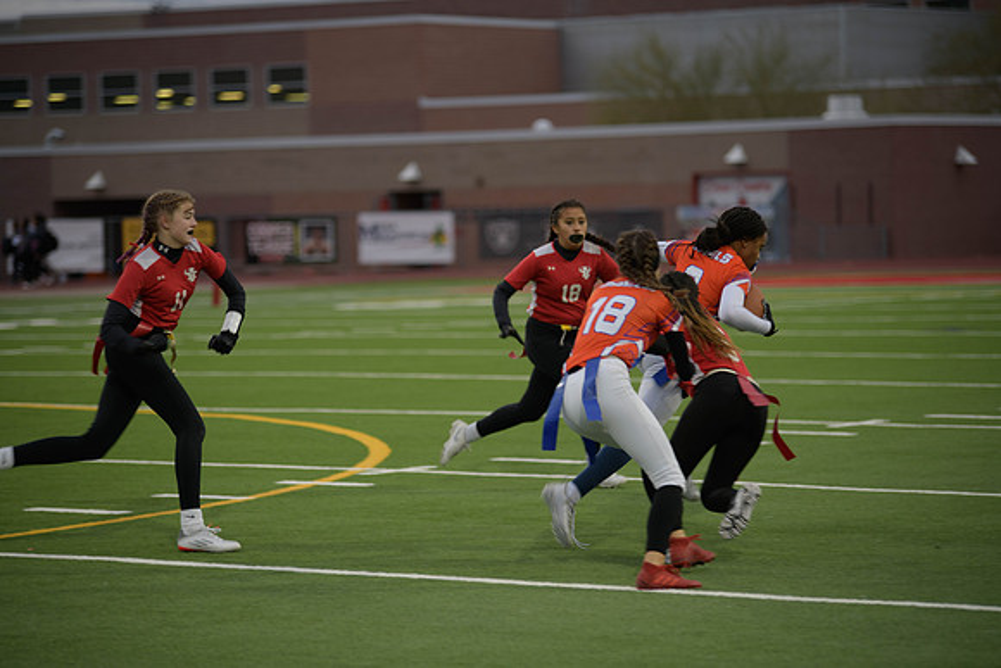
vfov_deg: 9.5
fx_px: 4033
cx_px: 500
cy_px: 334
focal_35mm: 145
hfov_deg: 14.2
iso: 200
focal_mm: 145
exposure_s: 1/200
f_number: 2.8
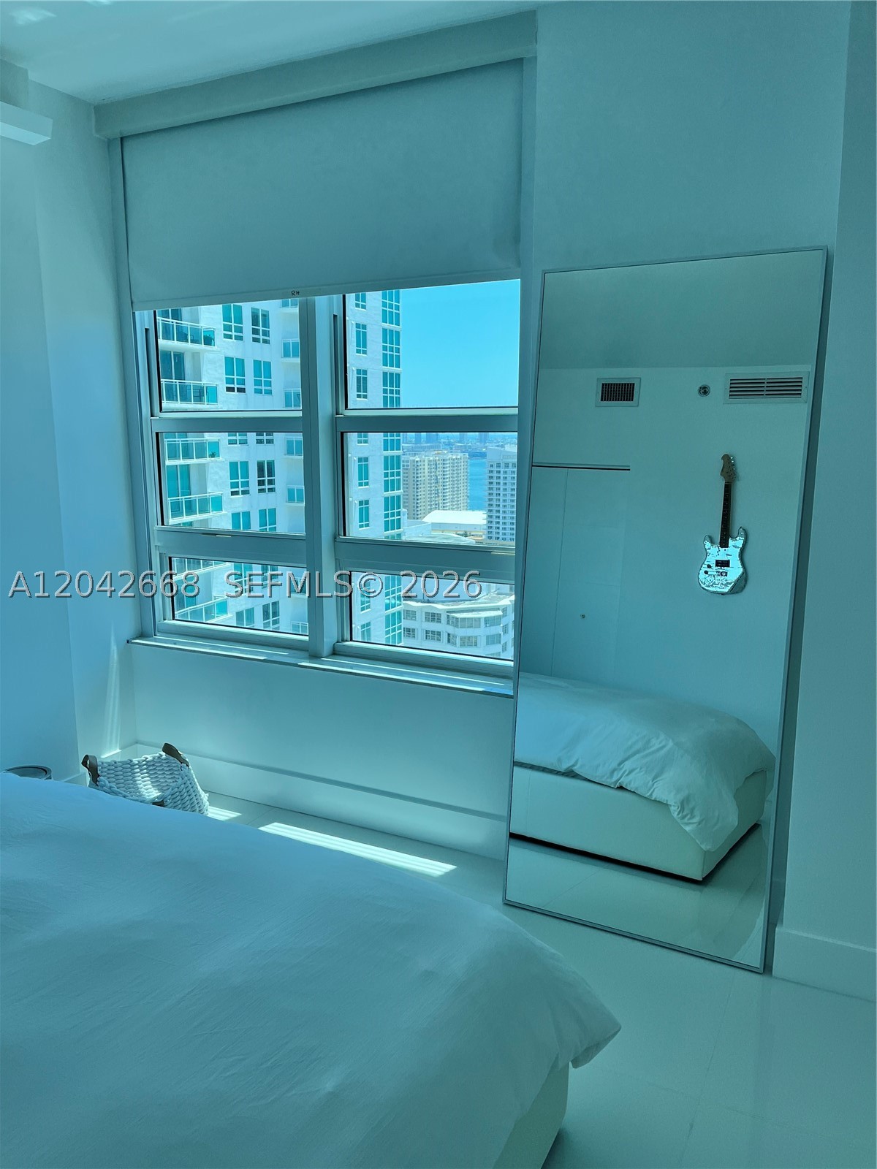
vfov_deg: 67.3
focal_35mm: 26
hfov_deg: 53.1
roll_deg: -0.5
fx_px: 878
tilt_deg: -10.0
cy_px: 584
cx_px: 438
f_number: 1.6
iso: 50
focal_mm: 5.1
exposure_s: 1/967
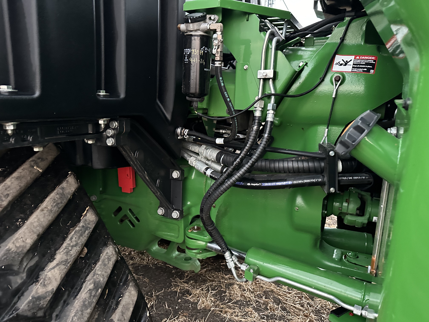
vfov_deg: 56.8
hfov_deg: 71.6
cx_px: 214
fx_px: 297
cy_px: 161
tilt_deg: -9.5
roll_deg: +0.8
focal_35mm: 24
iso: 1000
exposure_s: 1/34
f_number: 1.78
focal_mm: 6.86
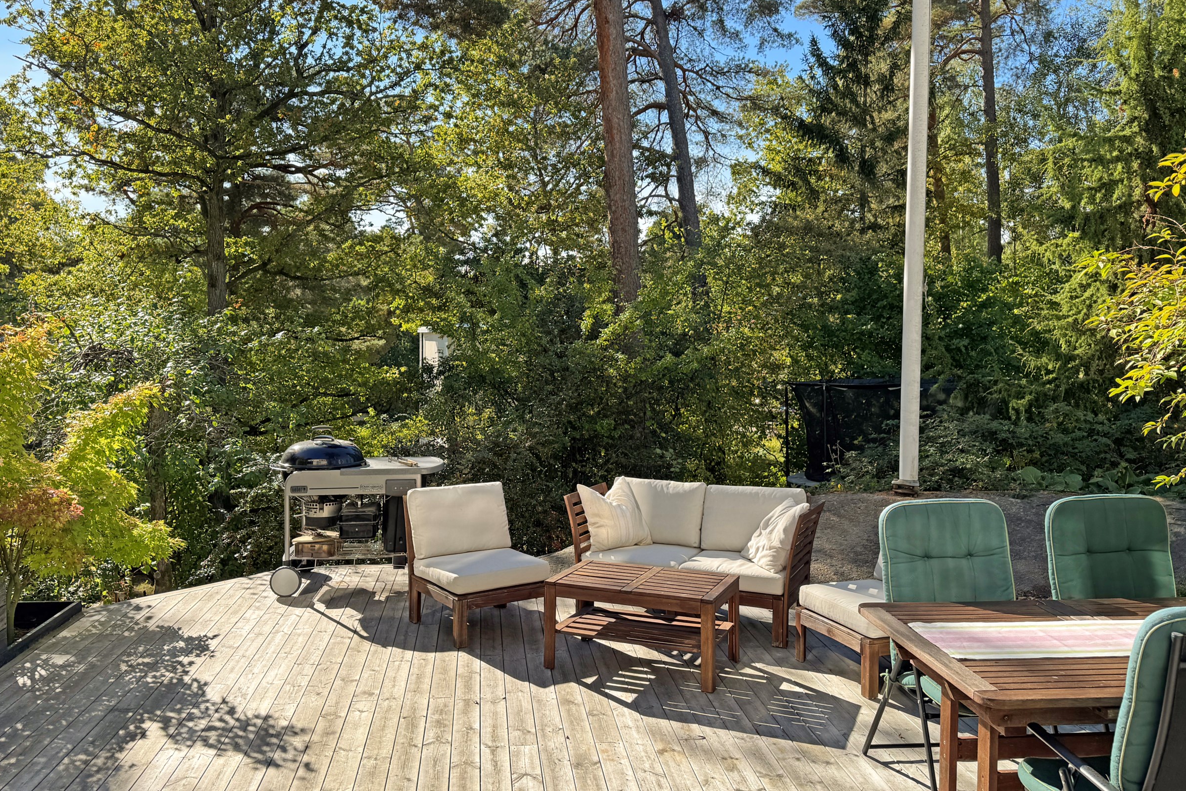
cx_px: 590
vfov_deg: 43.6
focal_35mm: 30
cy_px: 375
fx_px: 988
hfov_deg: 61.9
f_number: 1.78
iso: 80
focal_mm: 6.76
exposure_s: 1/1818
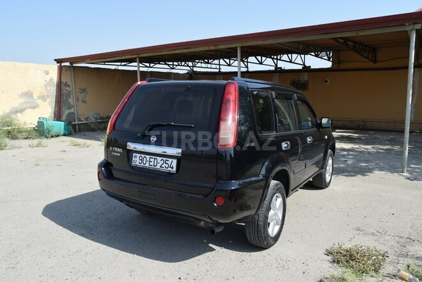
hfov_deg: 67.4
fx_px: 316
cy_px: 141
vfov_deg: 47.9
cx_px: 211
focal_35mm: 27
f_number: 9
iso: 200
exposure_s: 1/320
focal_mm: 18
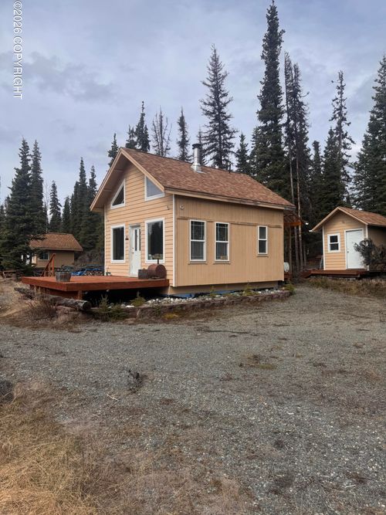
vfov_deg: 71.6
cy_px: 258
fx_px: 357
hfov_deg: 56.8
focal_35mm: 24
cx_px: 193
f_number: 1.78
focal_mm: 6.76
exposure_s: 1/5348
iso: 80
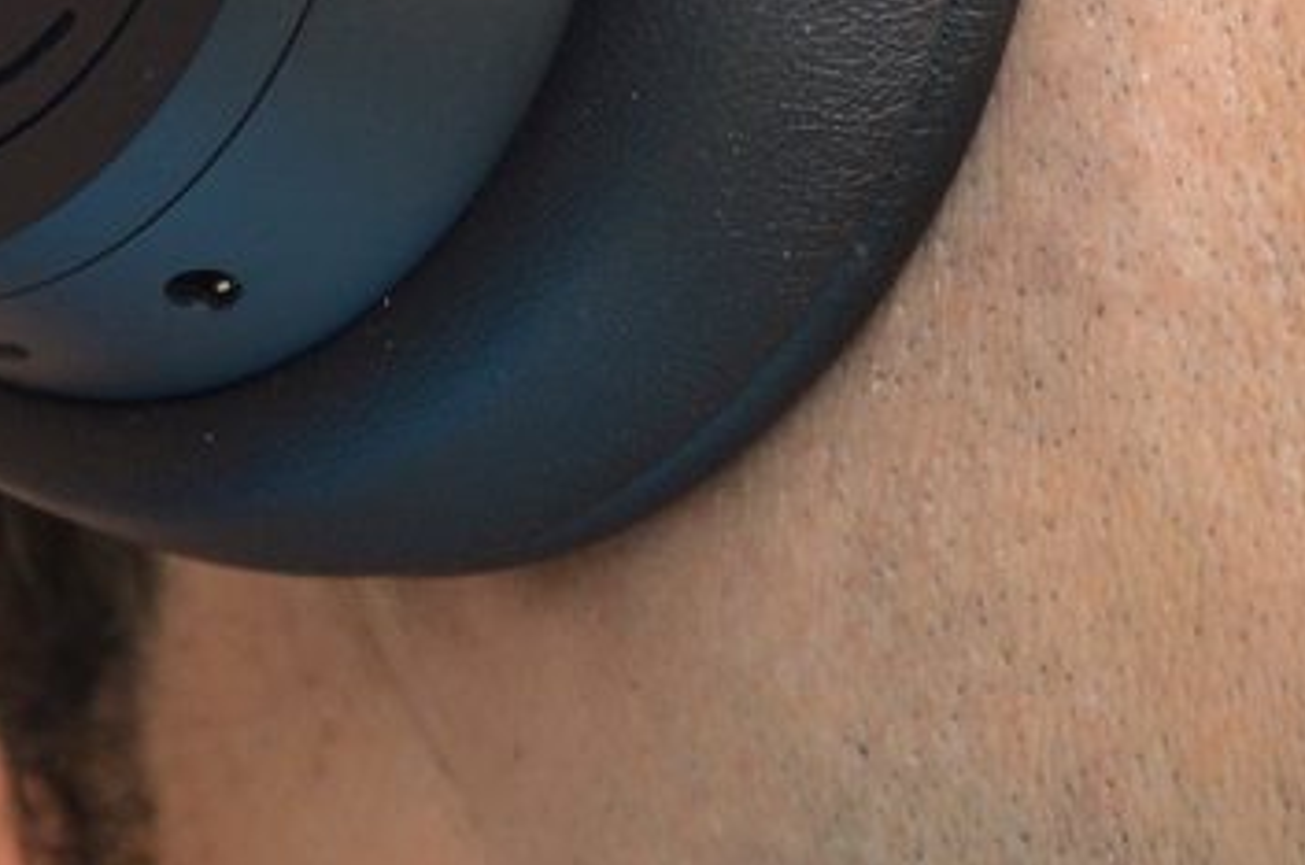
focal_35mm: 255
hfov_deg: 8.1
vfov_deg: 5.3
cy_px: -493
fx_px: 9227
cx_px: 70
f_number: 5.6
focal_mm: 50
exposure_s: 1/80
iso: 400
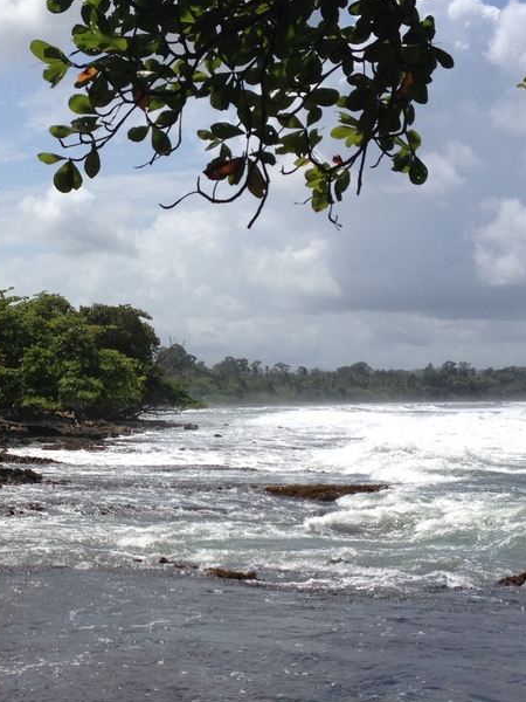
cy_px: 373
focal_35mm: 70
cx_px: 70
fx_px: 1418
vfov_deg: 27.8
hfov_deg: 20.7
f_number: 2.4
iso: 50
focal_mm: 4.28
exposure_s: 1/2632
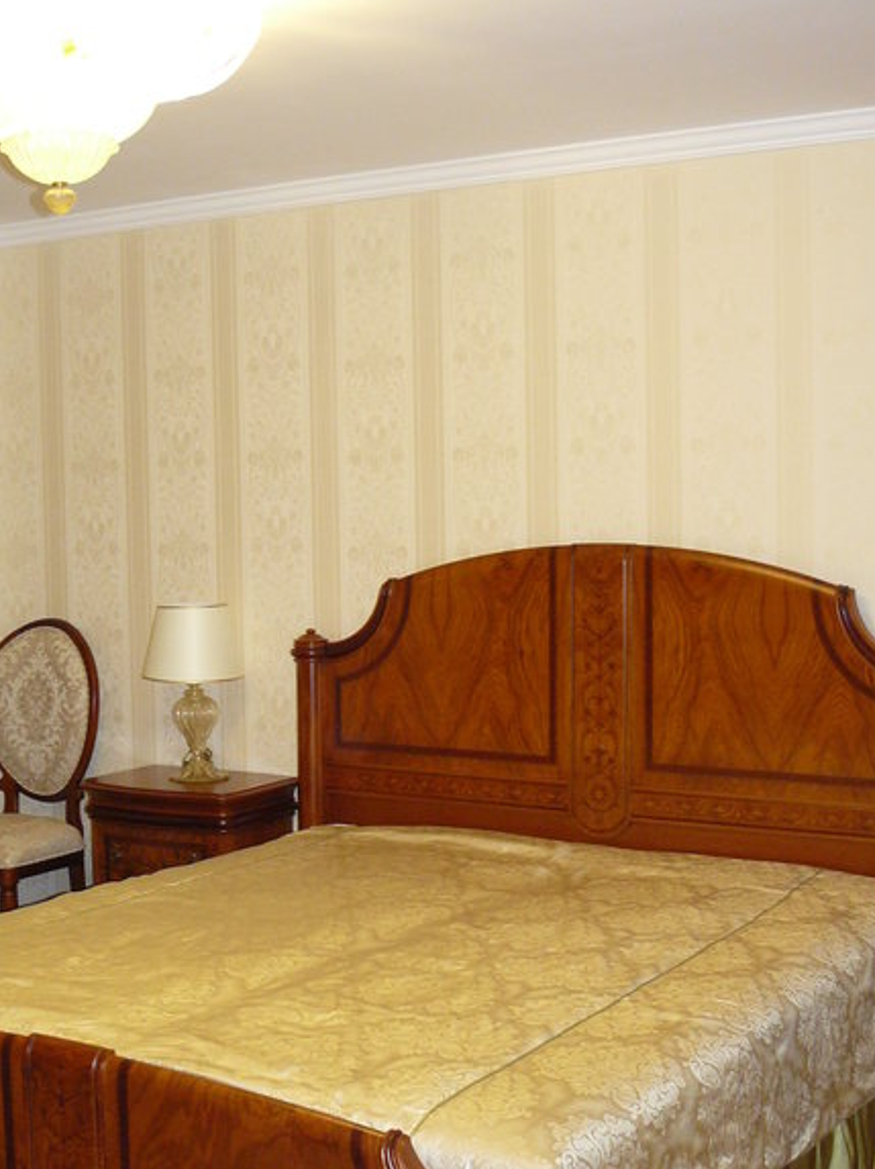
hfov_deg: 27.9
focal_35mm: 52
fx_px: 1755
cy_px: 642
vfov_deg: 36.8
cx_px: 339
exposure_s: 1/30
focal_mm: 6
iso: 250
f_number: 2.8
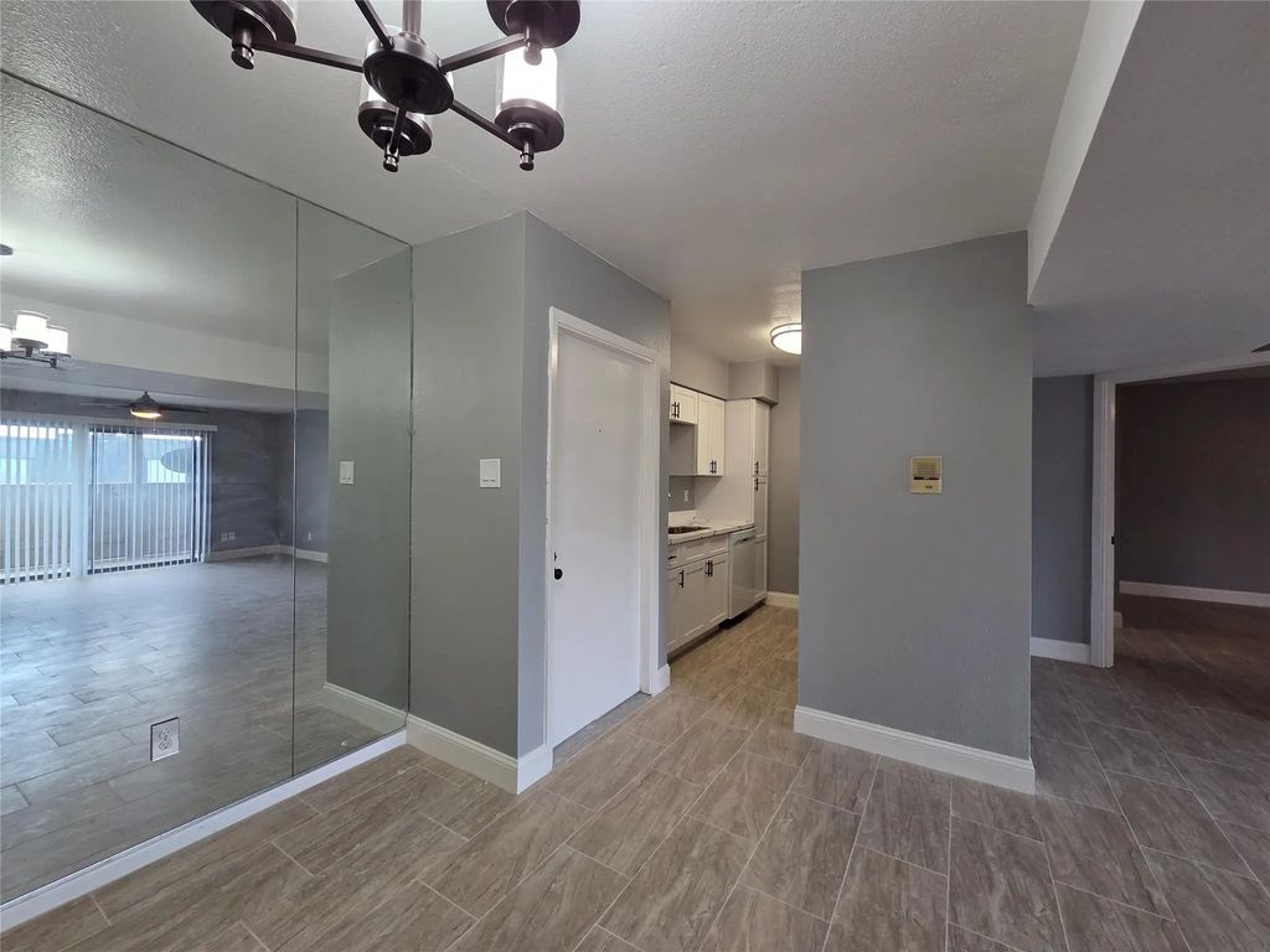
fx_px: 477
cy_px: 476
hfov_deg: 106.2
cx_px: 635
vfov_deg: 89.9
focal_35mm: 13
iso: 160
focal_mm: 2.2
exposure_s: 1/120
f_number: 2.2
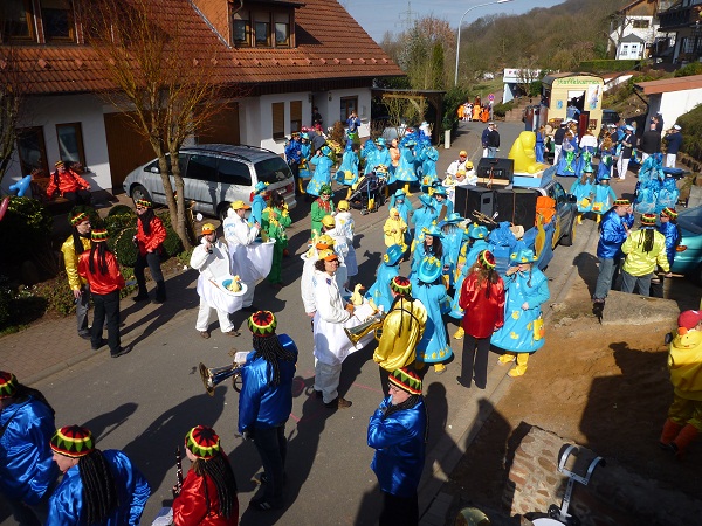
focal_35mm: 28
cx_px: 351
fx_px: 568
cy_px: 263
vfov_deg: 49.7
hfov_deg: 63.4
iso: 80
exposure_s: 1/1000
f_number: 3.3
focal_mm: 5
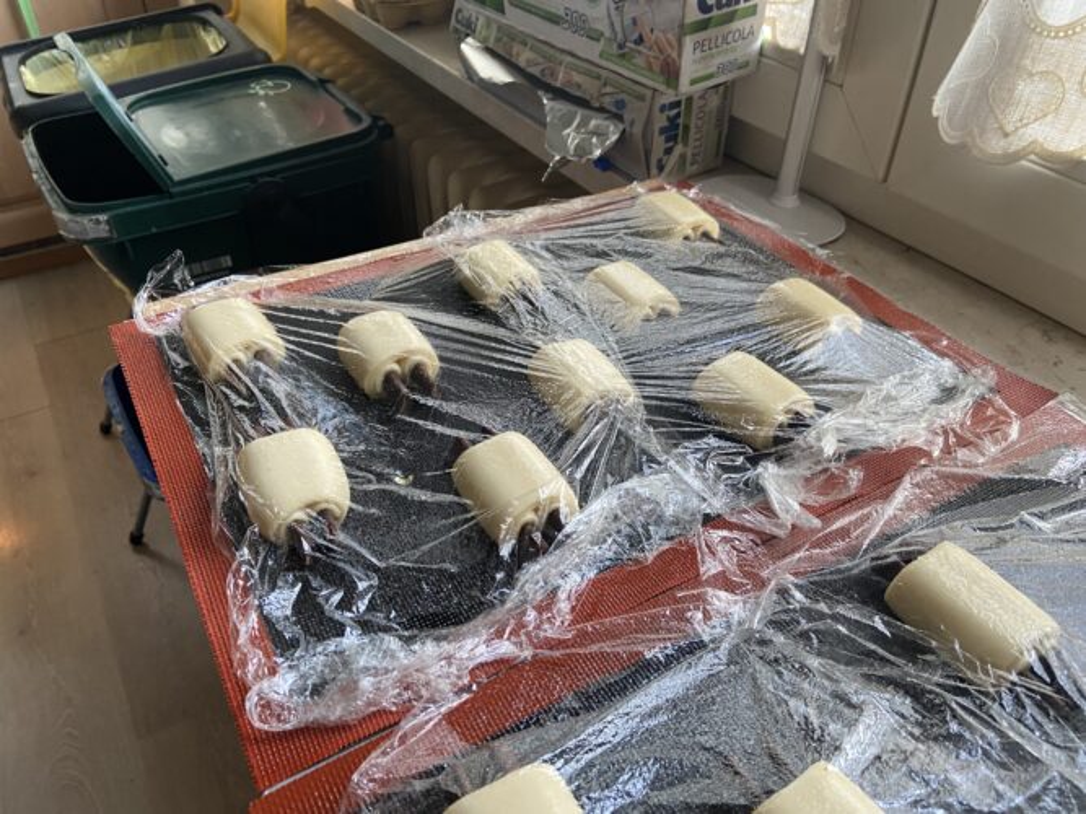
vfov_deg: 53.0
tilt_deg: -40.6
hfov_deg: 67.3
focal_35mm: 26
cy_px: 407
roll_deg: -0.1
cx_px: 543
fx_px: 816
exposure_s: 1/50
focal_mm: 4.25
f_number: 1.8
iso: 250
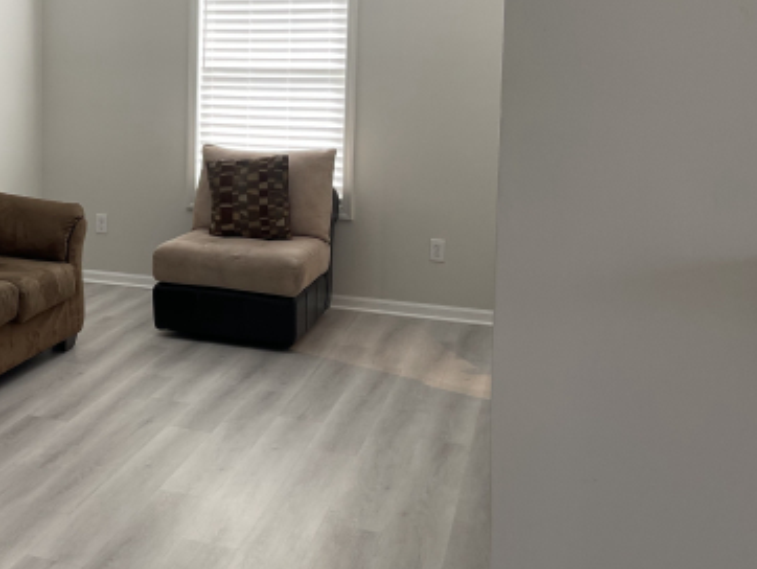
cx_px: 68
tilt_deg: -6.5
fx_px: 1007
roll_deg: -0.2
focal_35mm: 46
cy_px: 138
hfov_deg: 38.3
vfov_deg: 31.0
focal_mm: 5.1
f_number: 1.6
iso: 100
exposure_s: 1/120
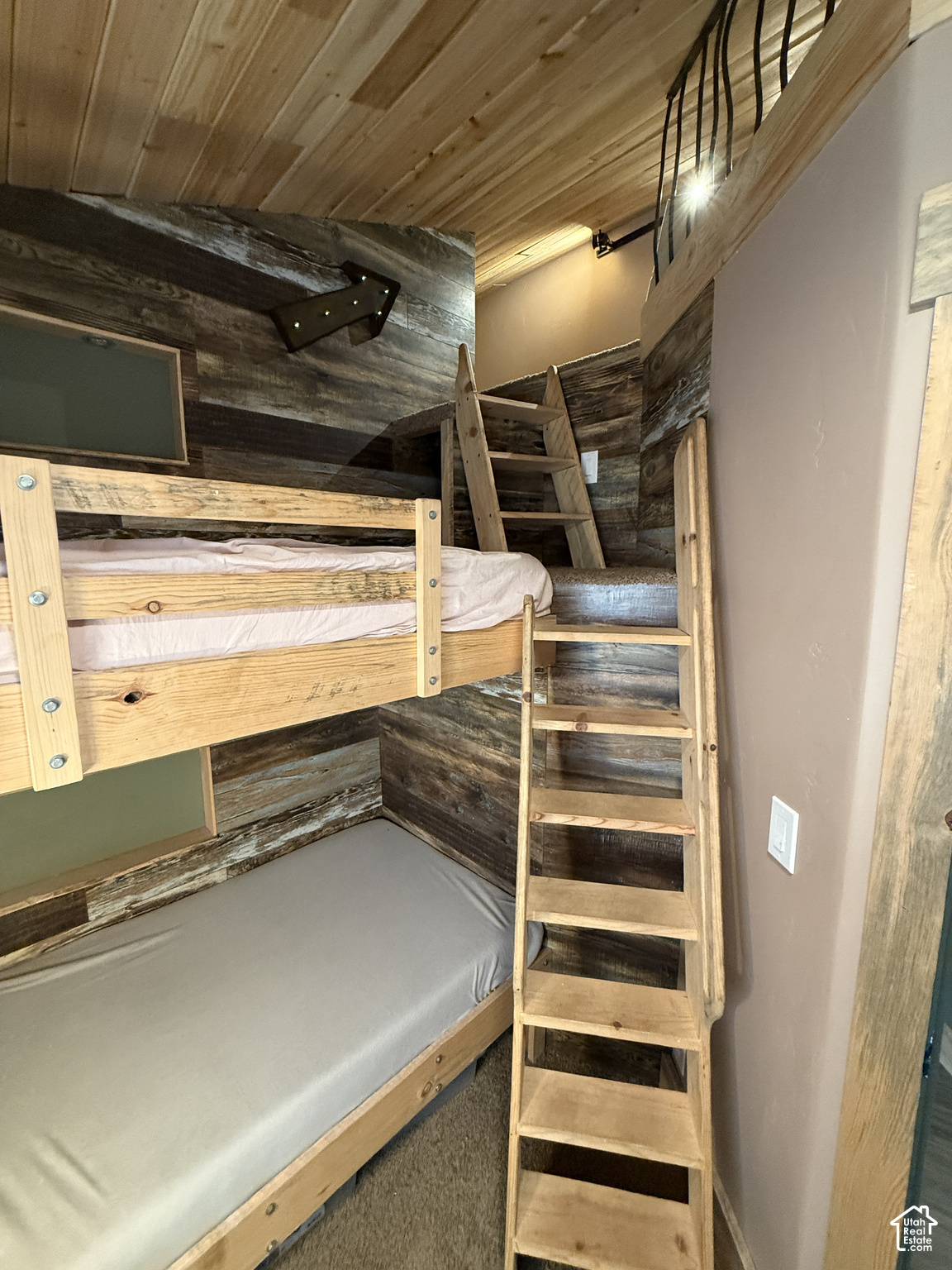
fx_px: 513
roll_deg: -0.7
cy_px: 635
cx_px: 476
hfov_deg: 85.7
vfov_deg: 102.1
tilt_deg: -8.4
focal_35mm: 14
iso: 500
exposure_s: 1/60
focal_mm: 2.22
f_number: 2.2
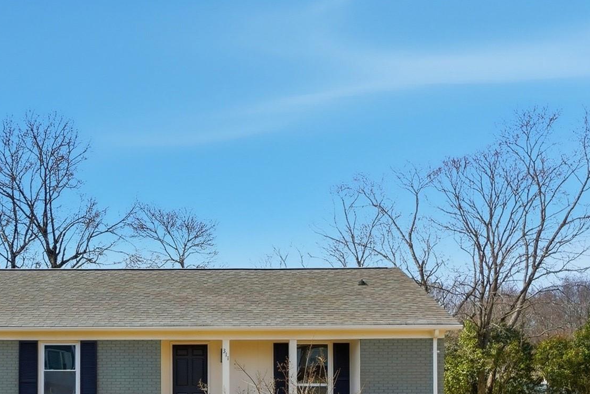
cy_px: 325
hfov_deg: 43.8
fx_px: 705
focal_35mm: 43
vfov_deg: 30.3
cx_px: 141
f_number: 6.3
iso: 100
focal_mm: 16
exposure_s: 1/8000
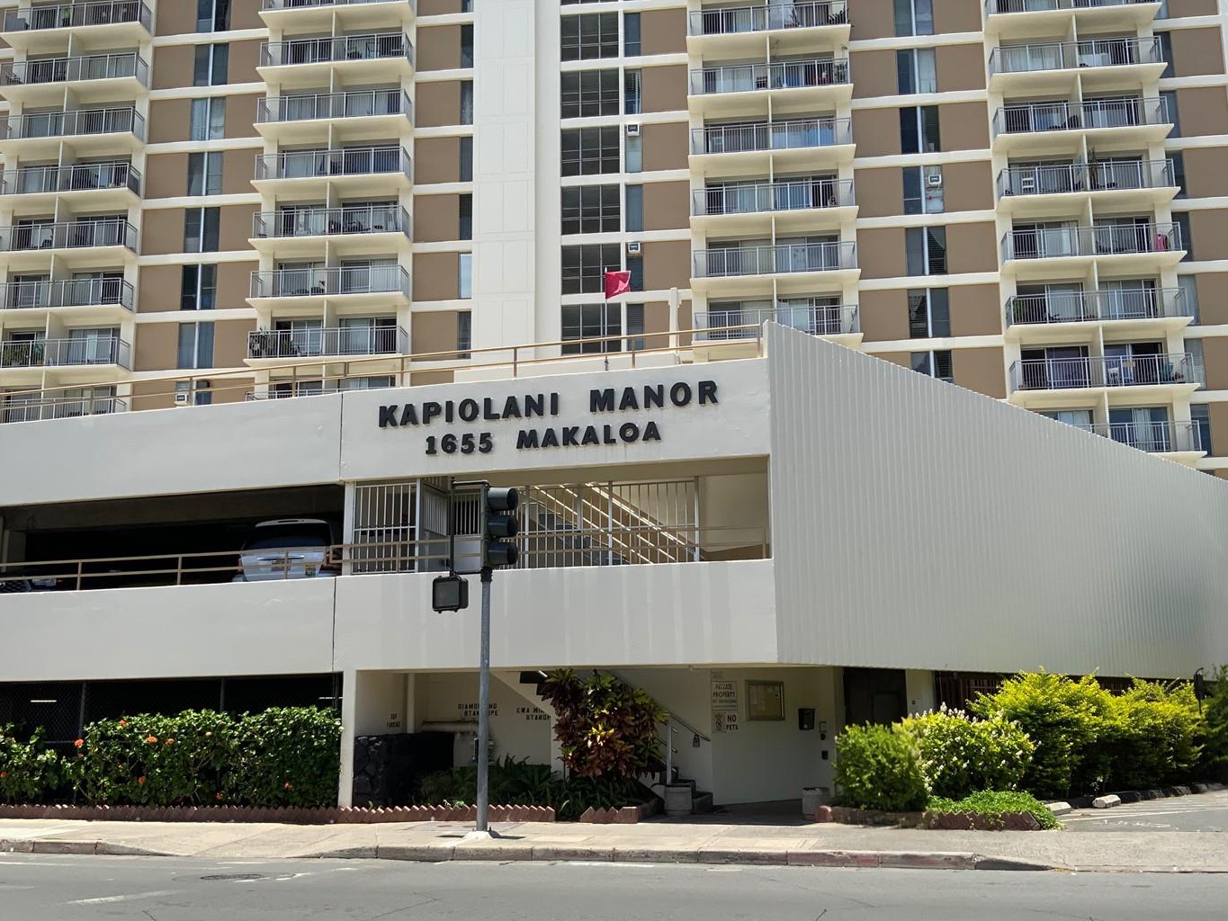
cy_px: 503
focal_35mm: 34
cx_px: 611
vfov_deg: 41.8
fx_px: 1206
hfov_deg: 54.0
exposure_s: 1/1490
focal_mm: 3
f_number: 1.8
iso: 16
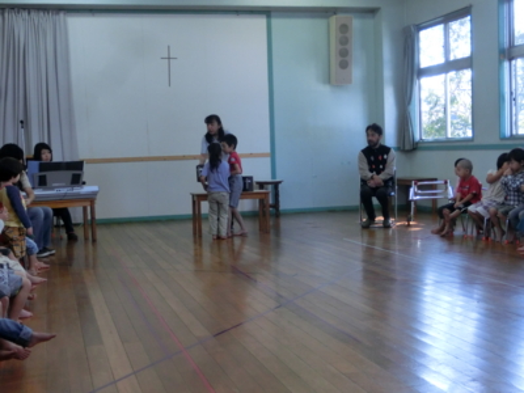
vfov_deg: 28.0
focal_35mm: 52
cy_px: 196
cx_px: 262
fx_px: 787
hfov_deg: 36.8
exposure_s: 1/125
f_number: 4.3
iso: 400
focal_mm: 9.16
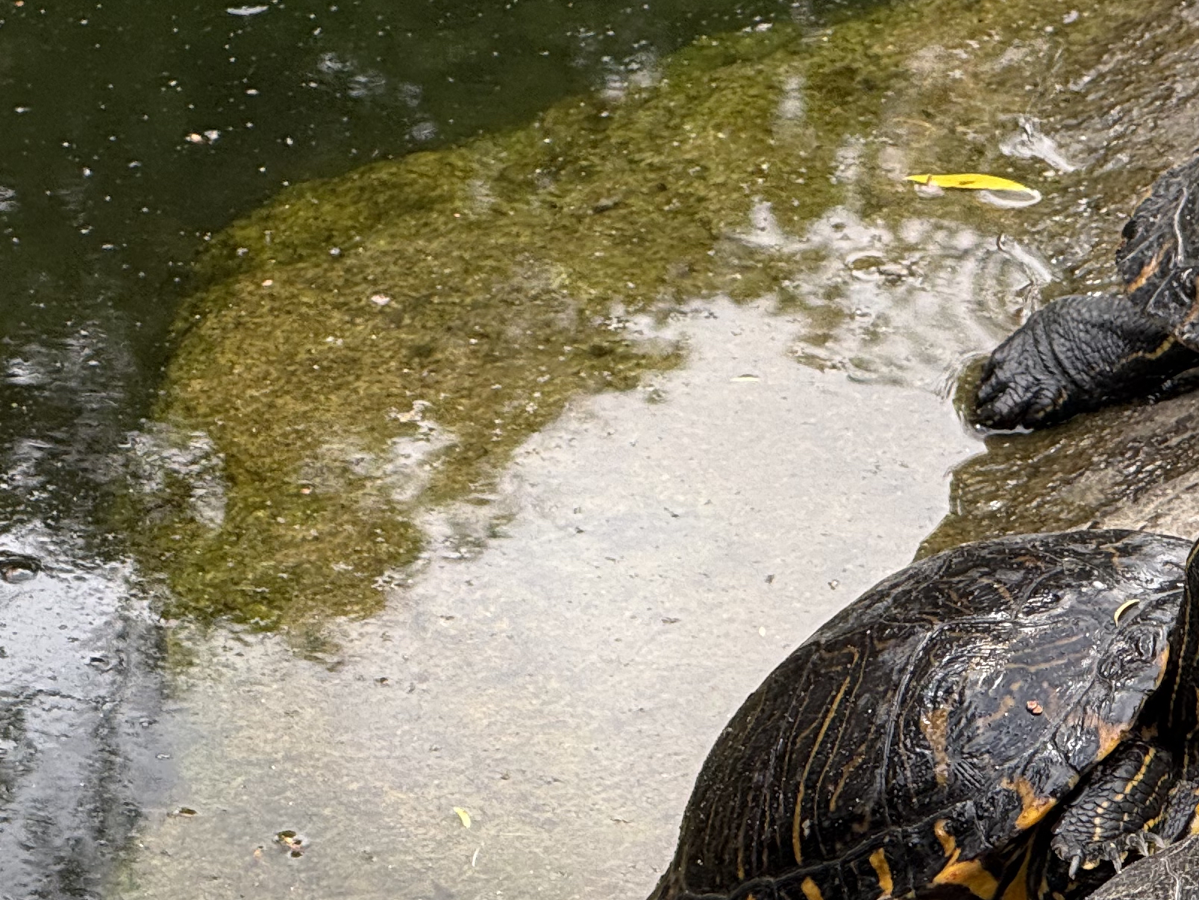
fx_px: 10428
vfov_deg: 4.9
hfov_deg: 6.5
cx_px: 1397
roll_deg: -5.2
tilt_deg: -33.4
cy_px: 859
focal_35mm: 301
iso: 50
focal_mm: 15.66
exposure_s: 1/237
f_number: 2.8
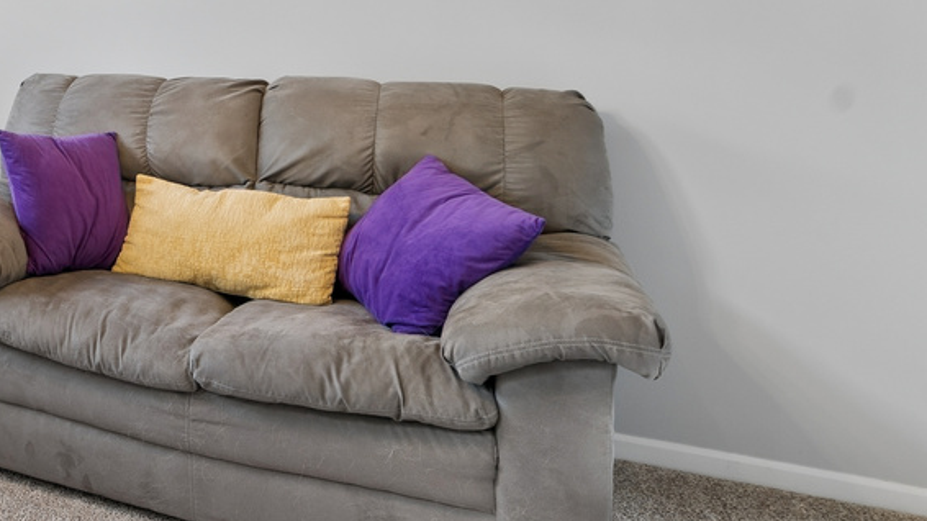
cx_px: -144
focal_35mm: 36
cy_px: 31
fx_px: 885
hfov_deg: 41.2
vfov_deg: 31.0
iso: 160
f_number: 10
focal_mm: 12
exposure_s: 1/13
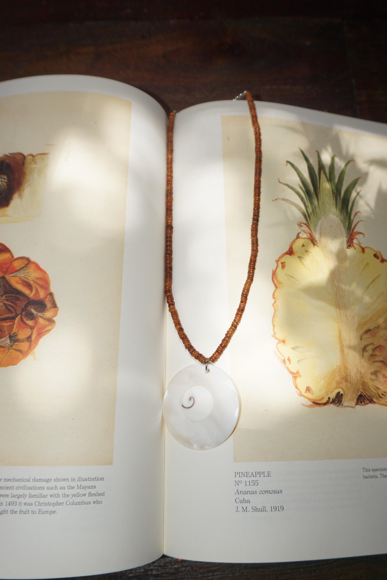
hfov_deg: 47.9
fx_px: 435
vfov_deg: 67.4
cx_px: 194
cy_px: 290
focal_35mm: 27
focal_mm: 18
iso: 100
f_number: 5.6
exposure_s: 1/80
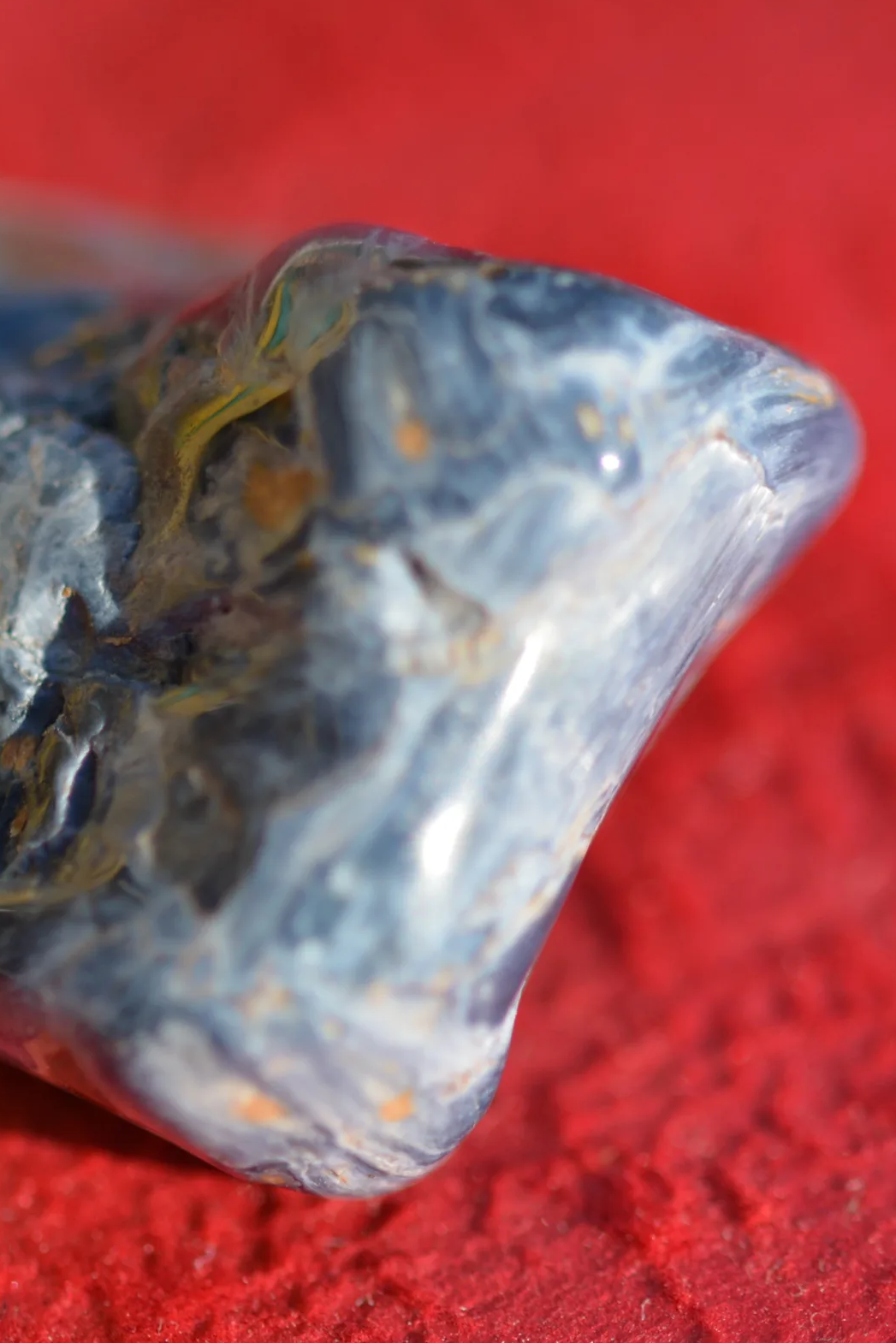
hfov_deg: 5.3
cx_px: 183
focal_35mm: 257
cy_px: 684
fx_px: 9585
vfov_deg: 8.0
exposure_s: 1/2500
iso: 400
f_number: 4
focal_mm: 105
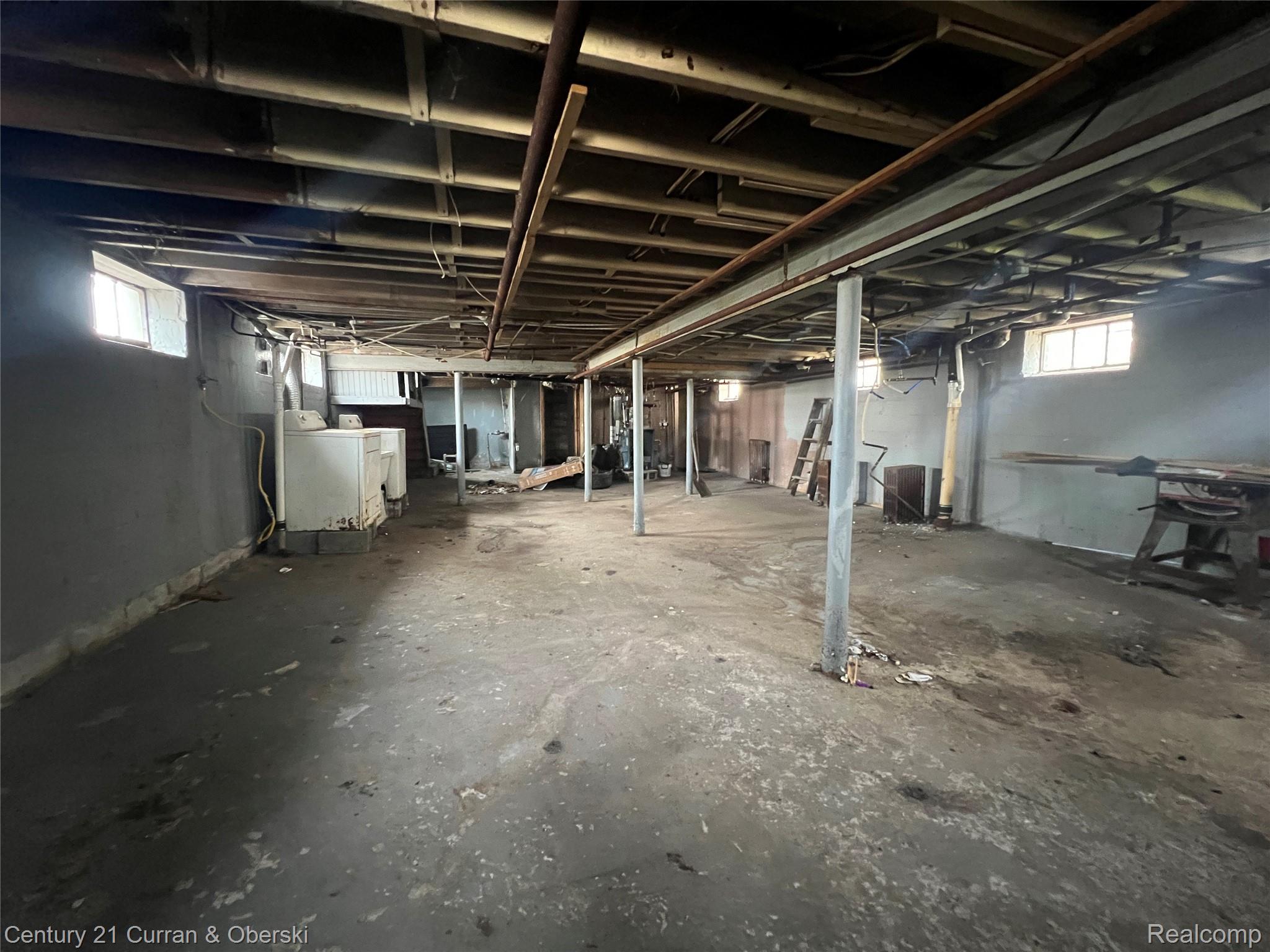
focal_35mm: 13
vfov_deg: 89.9
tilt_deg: -6.2
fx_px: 477
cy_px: 476
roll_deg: -1.2
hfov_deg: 106.2
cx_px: 635
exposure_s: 1/41
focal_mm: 1.57
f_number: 1.8
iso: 1000
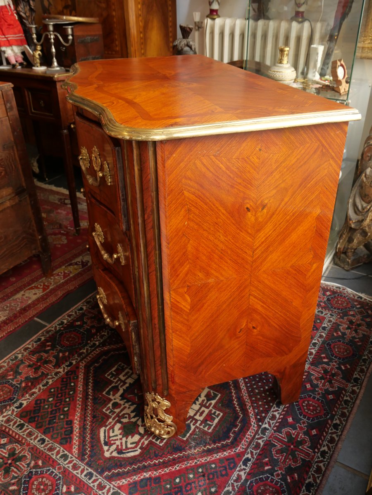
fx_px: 430
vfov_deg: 60.0
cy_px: 248
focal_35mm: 30
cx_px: 186
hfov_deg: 46.8
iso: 640
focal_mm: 15
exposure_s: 1/60
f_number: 4.5
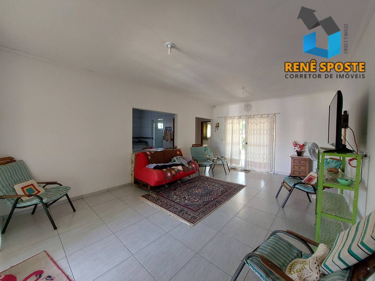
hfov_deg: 106.2
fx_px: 141
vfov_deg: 89.9
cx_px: 188
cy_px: 140
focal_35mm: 13
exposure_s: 1/60
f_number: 2.2
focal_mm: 1.74
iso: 200
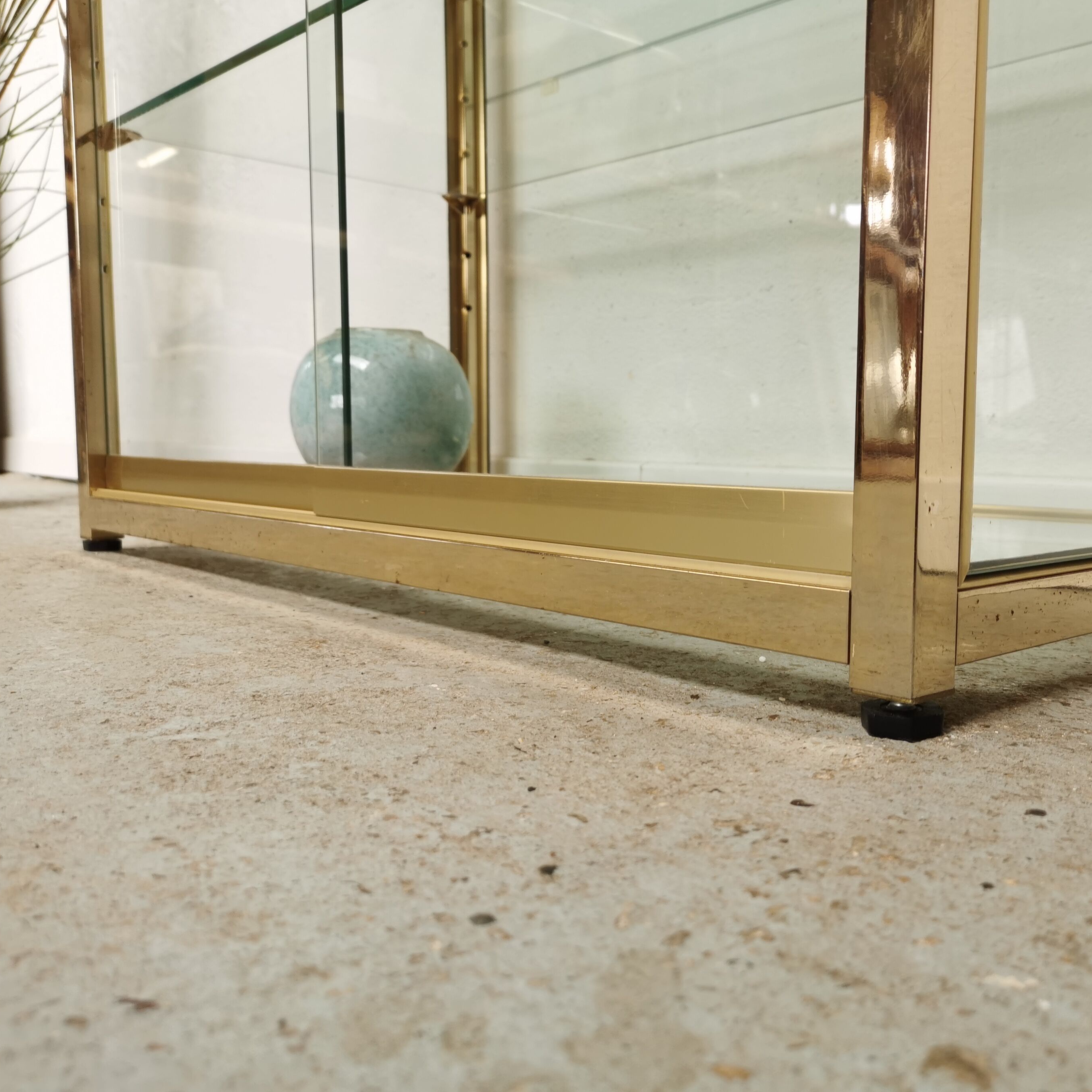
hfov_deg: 50.6
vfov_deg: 51.1
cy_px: 546
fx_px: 1142
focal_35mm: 32
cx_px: 682
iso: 50
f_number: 1.8
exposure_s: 1/103
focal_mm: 5.58
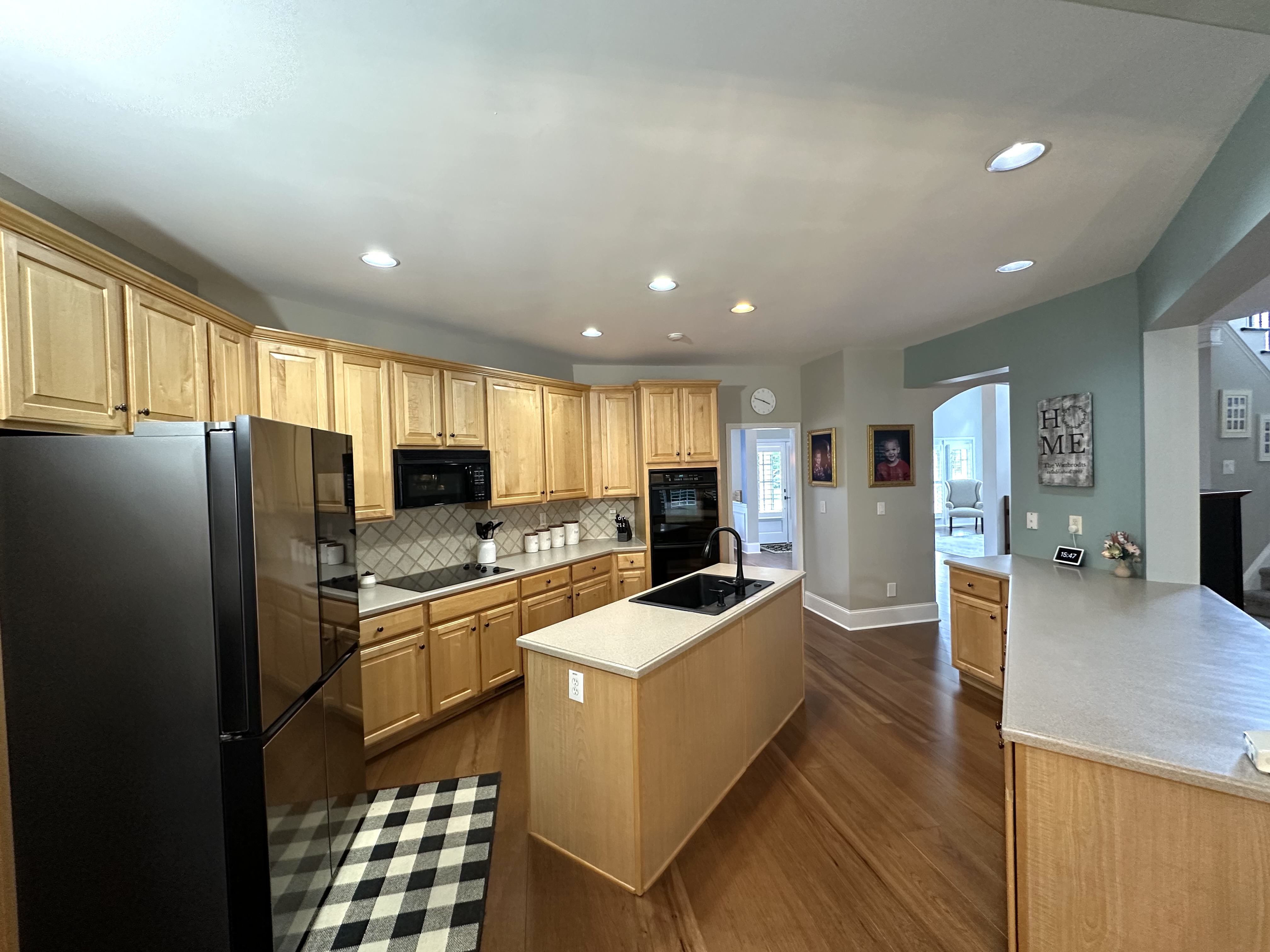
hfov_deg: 102.1
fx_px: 514
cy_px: 476
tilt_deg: -0.7
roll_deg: +1.0
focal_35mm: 14
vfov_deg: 85.7
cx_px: 635
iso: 320
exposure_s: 1/60
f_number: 2.2
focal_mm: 2.22
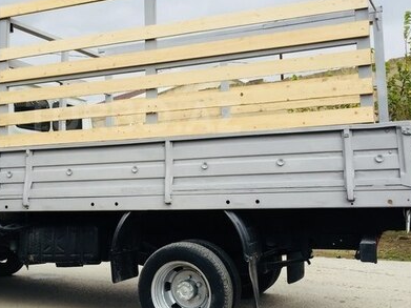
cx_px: 133
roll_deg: +0.9
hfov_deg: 38.4
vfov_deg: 29.5
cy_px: 116
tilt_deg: +3.2
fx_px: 582
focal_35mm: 49
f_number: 2.2
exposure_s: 1/670
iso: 32
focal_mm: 4.15
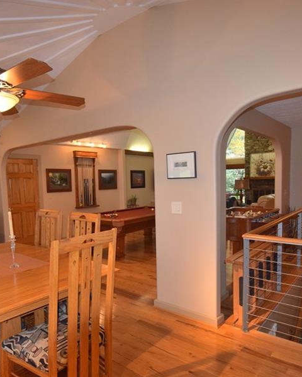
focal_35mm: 24
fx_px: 268
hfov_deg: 58.6
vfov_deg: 70.2
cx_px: 134
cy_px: 204
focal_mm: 10
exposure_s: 1/100
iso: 800
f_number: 5
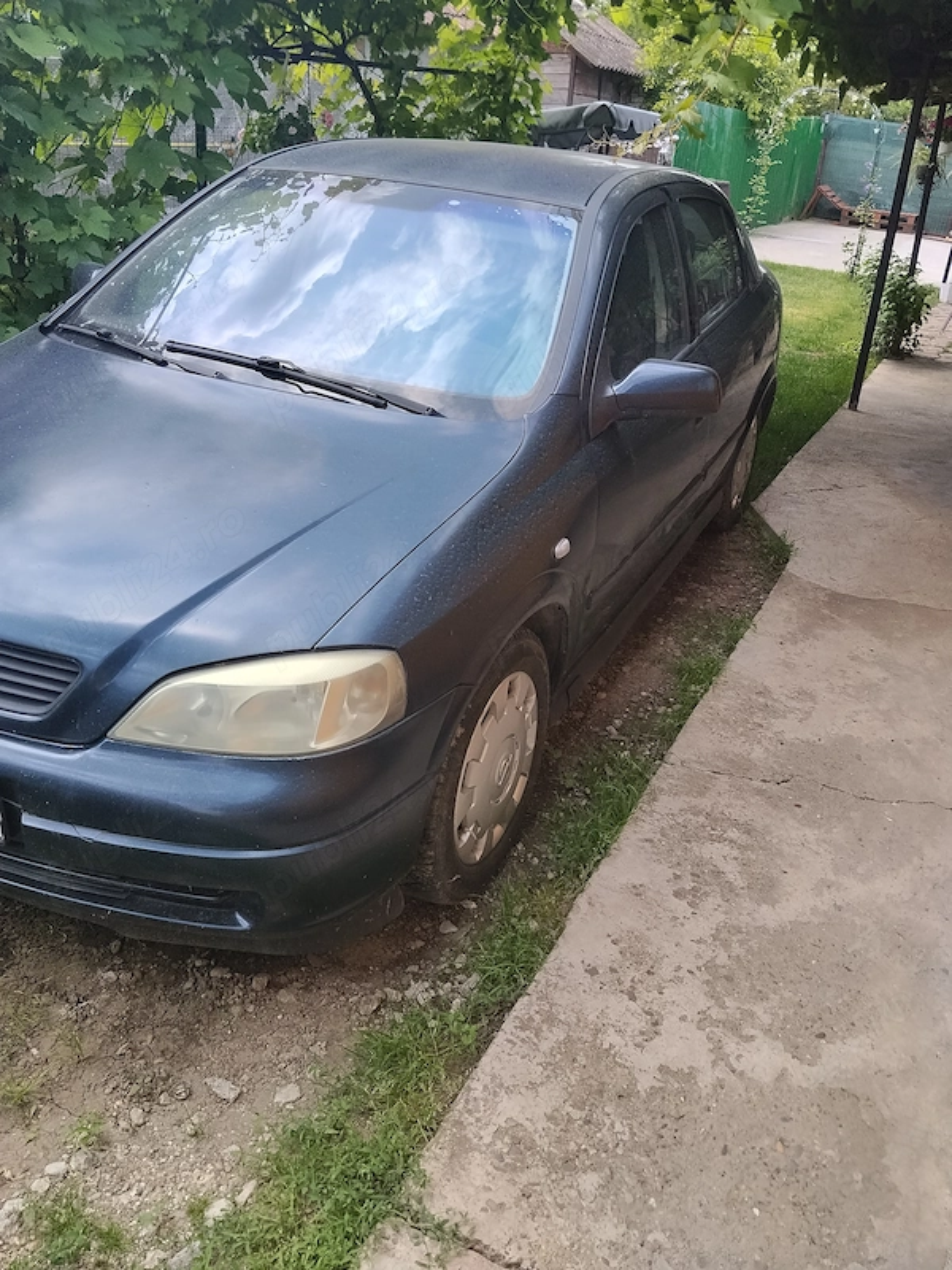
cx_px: 476
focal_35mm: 29
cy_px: 635
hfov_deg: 48.2
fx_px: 1063
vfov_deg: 61.7
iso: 50
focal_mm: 4.22
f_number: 1.8
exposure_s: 1/577
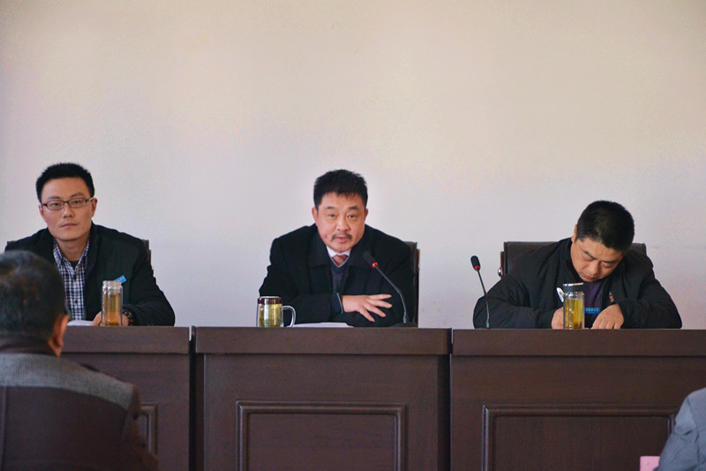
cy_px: 236
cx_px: 353
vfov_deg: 10.7
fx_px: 2500
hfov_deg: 16.1
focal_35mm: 128
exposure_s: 1/50
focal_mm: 85
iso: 1600
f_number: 5.6
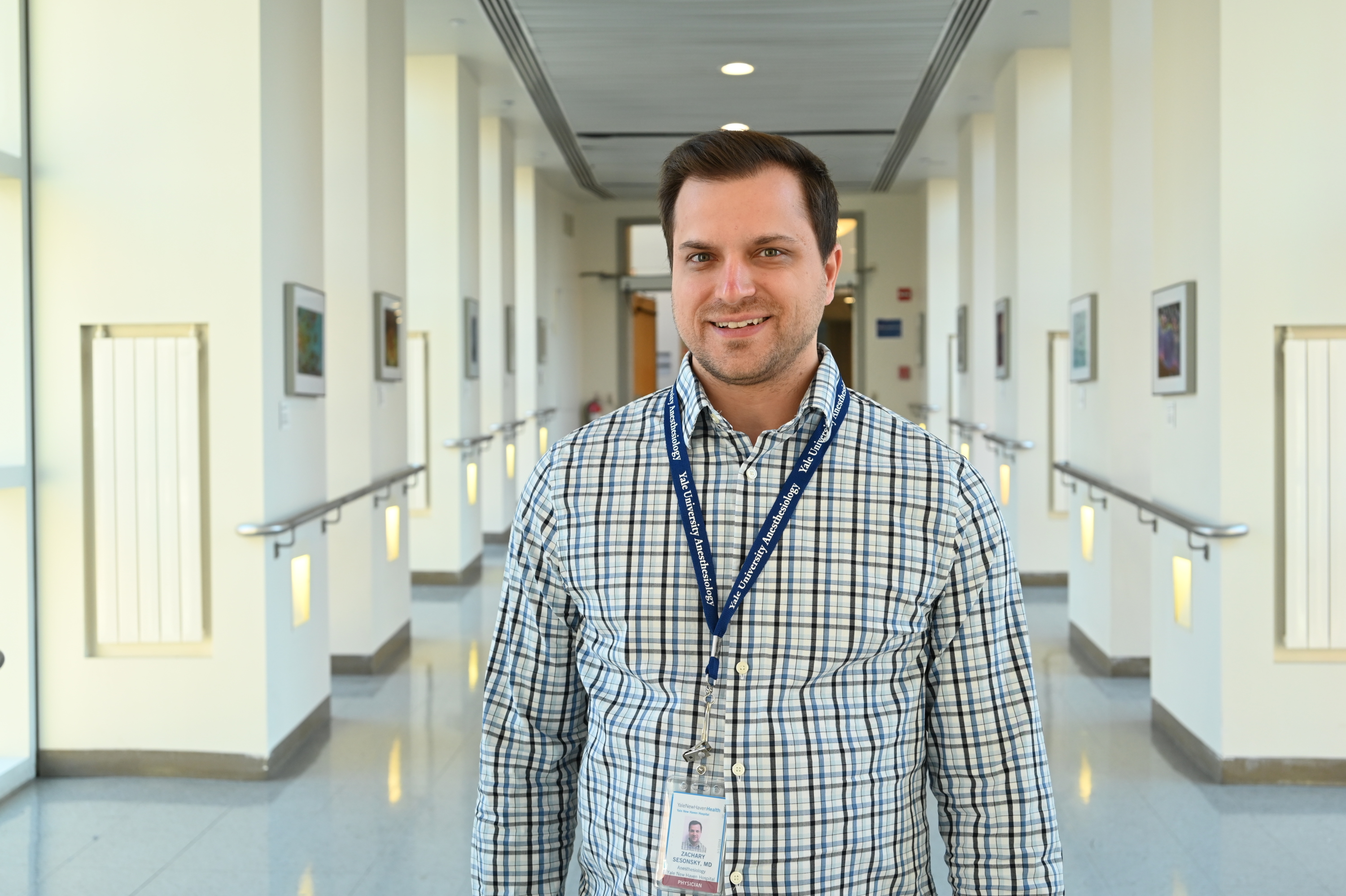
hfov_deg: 45.5
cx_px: 673
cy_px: 448
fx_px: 1607
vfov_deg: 31.1
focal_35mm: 43
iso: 800
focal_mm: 43
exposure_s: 1/125
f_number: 5.6
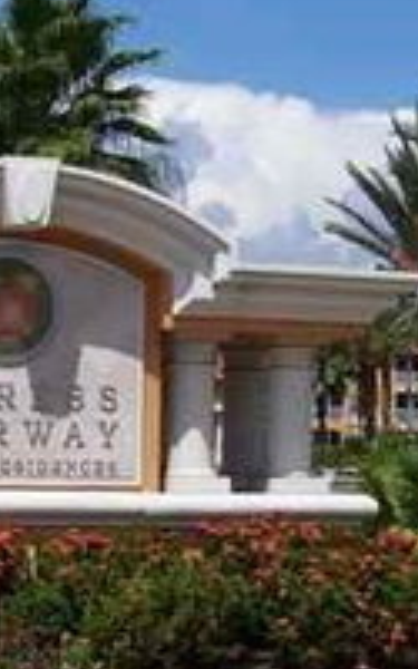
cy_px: 375
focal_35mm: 95
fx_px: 1732
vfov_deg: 21.8
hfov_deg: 13.7
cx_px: 139
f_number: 5.6
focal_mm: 7
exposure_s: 1/750
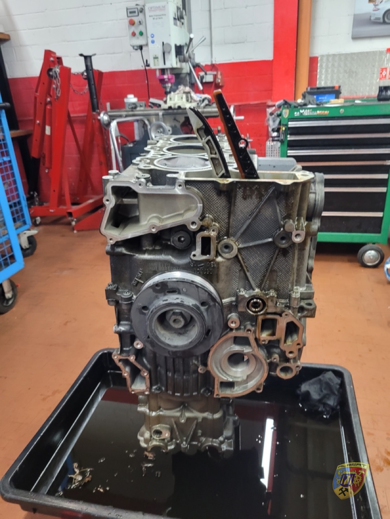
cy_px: 260
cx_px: 195
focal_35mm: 26
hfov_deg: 53.1
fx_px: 391
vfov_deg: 67.3
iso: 400
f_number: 1.8
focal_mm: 5.4
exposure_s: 1/50
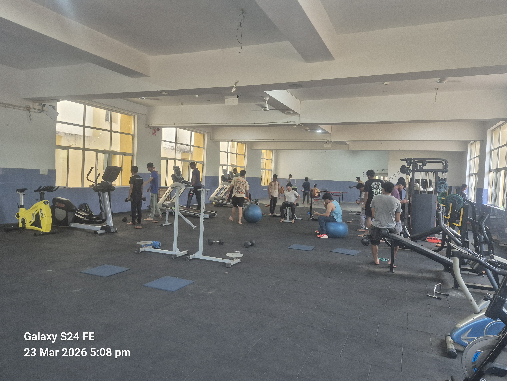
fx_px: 337
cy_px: 190
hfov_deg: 73.9
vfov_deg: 58.9
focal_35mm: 23
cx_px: 254
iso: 500
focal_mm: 5.4
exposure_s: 1/100
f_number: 1.8
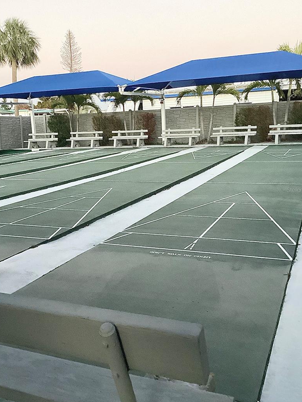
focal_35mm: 36
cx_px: 139
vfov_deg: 51.3
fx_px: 419
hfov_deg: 39.6
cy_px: 190
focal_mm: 3.3
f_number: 2.4
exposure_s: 1/60
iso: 250
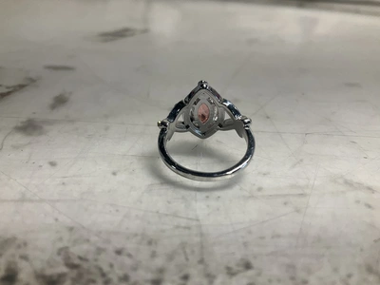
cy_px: 142
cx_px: 190
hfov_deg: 61.7
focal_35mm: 29
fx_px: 318
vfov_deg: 48.2
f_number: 1.8
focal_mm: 3
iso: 50
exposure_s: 1/120
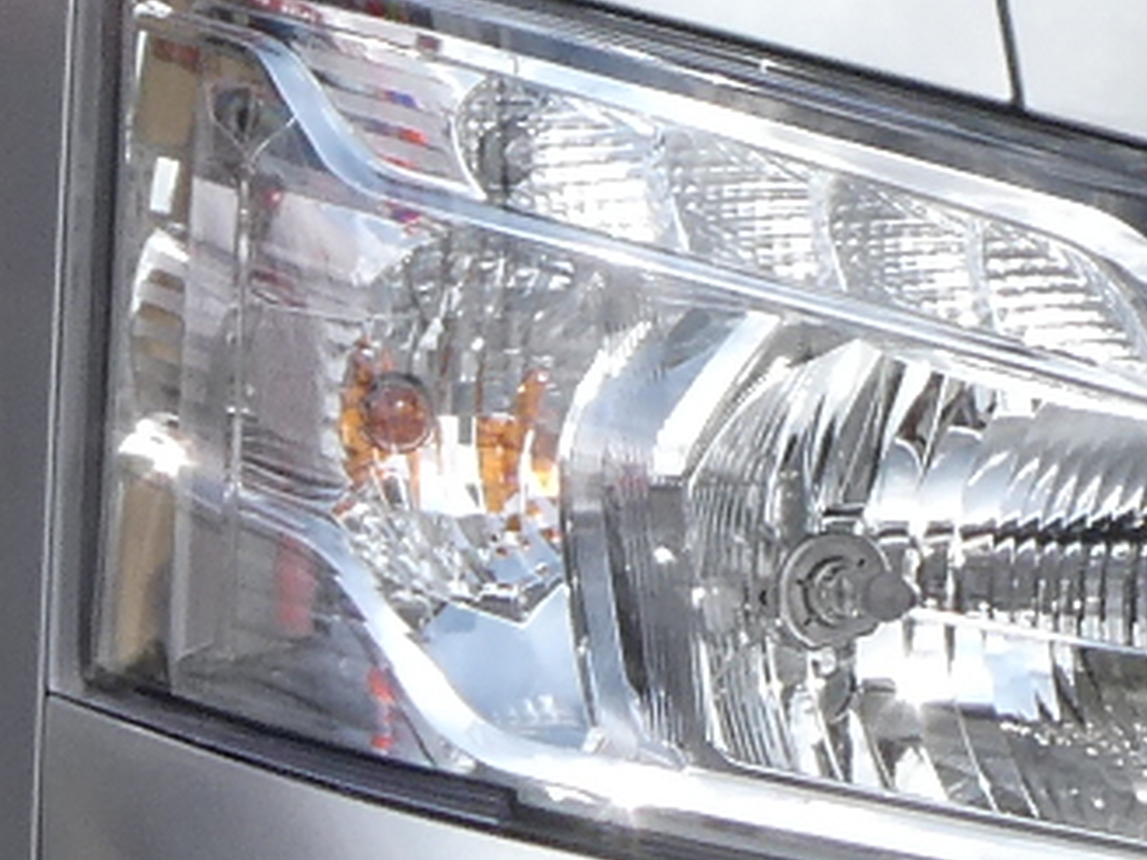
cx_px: 1105
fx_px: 9808
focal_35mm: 296
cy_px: -346
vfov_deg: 5.0
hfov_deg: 6.7
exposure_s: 1/500
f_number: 4
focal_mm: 6.7
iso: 80
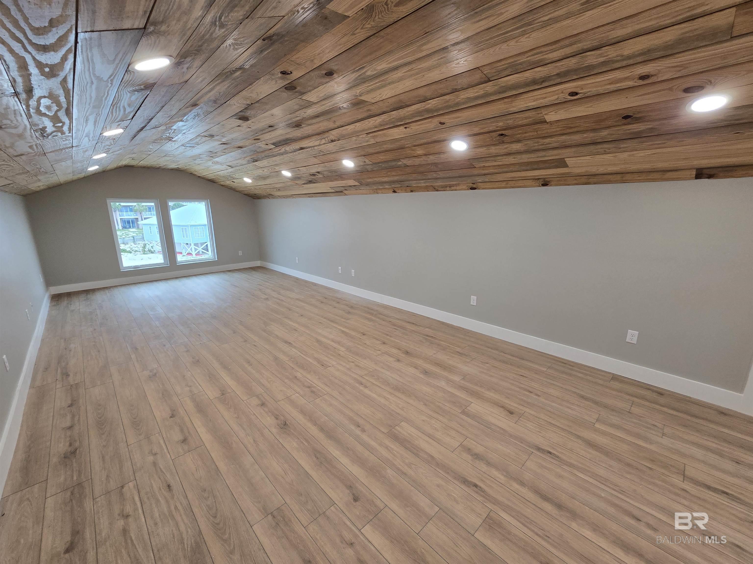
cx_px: 376
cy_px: 282
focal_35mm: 13
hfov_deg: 106.2
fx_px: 283
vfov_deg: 89.9
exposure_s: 1/60
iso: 80
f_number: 2.2
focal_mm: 2.2
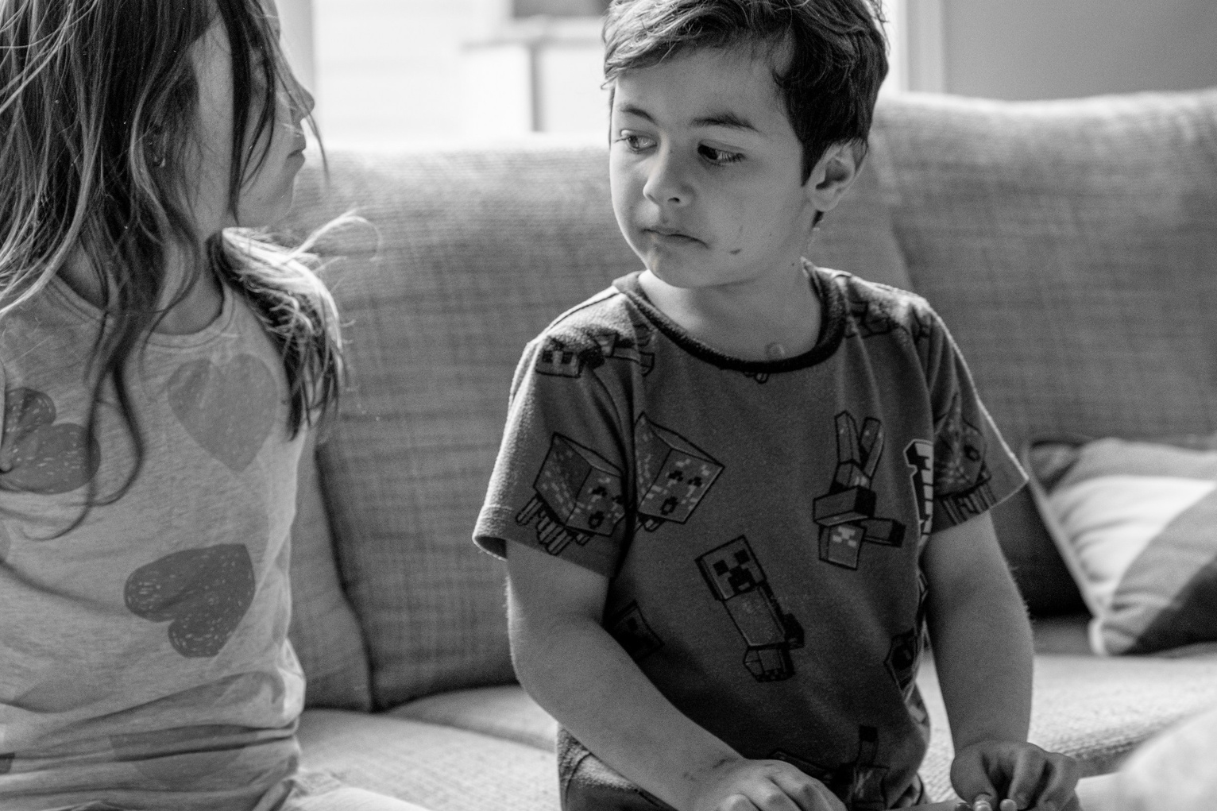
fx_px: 3955
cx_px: 415
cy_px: 367
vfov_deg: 11.7
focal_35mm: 117
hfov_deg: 17.5
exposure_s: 1/100
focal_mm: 70
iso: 640
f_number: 4
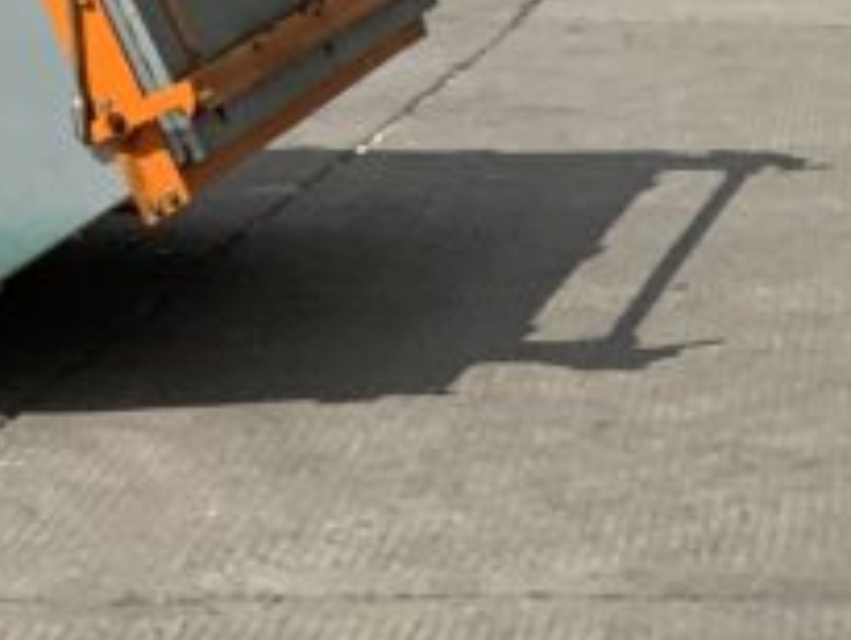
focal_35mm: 145
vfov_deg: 9.6
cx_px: 1881
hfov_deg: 11.7
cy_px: 1280
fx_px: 3567
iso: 20
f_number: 1.8
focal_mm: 3
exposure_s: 1/3125
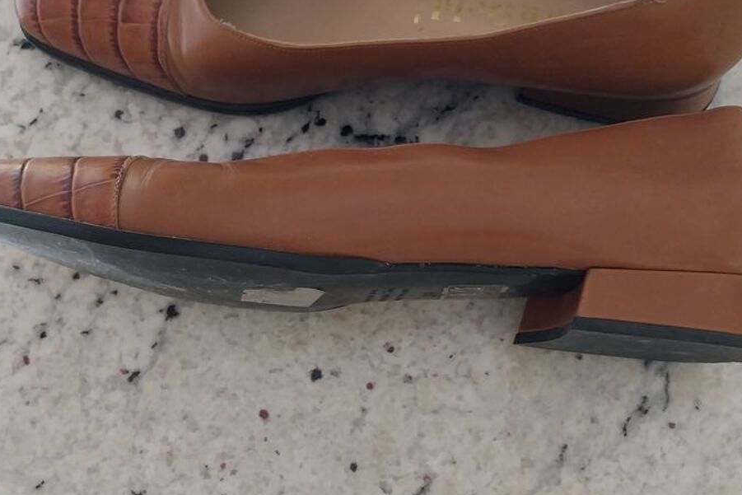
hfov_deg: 48.5
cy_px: 308
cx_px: 368
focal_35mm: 40
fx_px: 825
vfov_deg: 33.3
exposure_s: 1/25
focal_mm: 4
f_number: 1.8
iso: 400
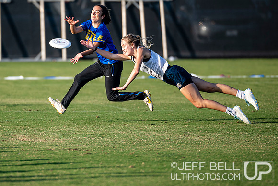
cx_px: 81
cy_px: 70
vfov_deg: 2.4
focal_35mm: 585
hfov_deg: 3.5
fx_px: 4518
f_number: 3.2
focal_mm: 300
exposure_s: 1/1600
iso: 220
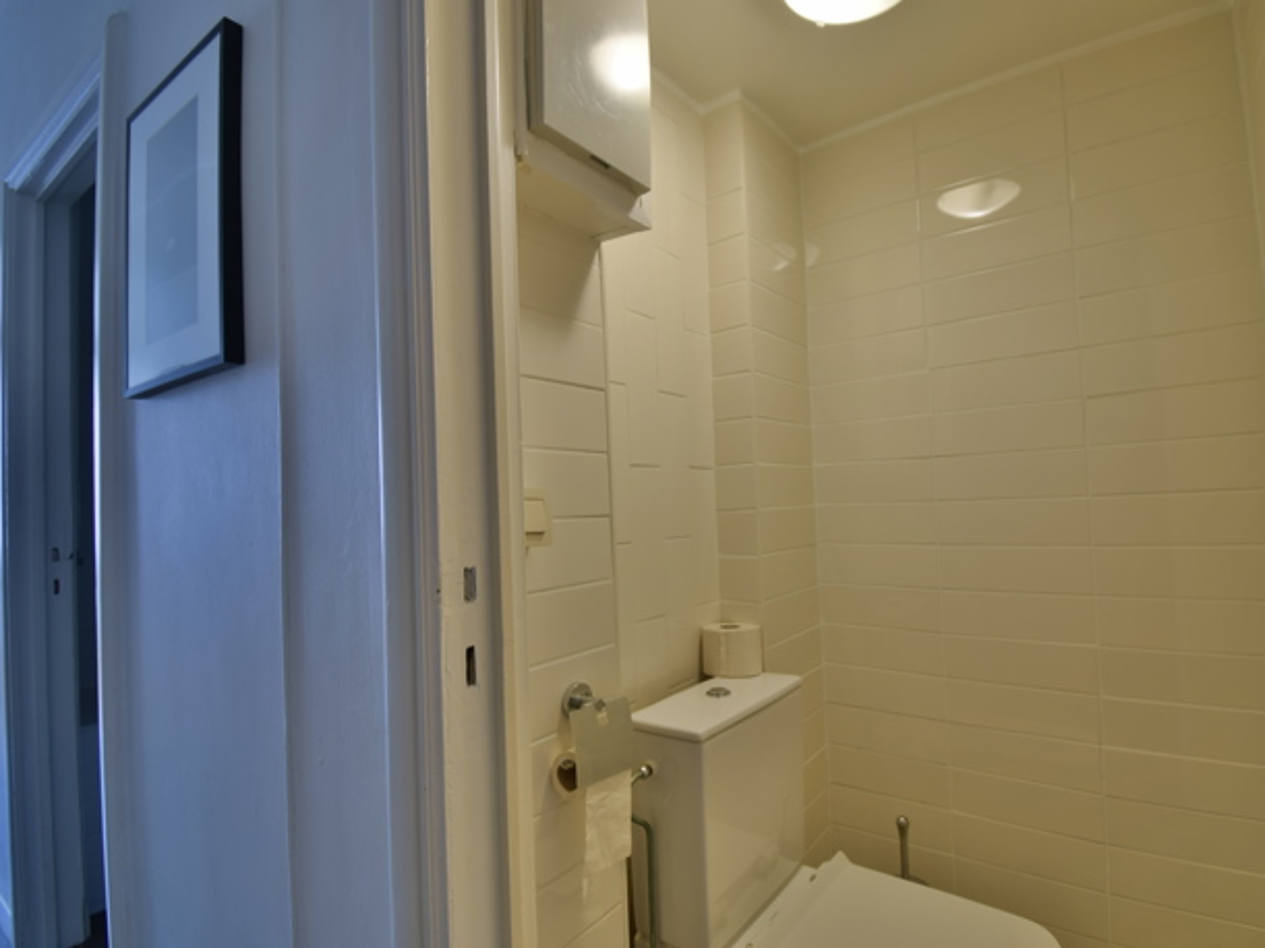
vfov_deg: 74.7
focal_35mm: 17
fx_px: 621
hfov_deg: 90.9
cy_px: 493
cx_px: 681
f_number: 4.5
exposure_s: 1/2
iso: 100
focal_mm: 10
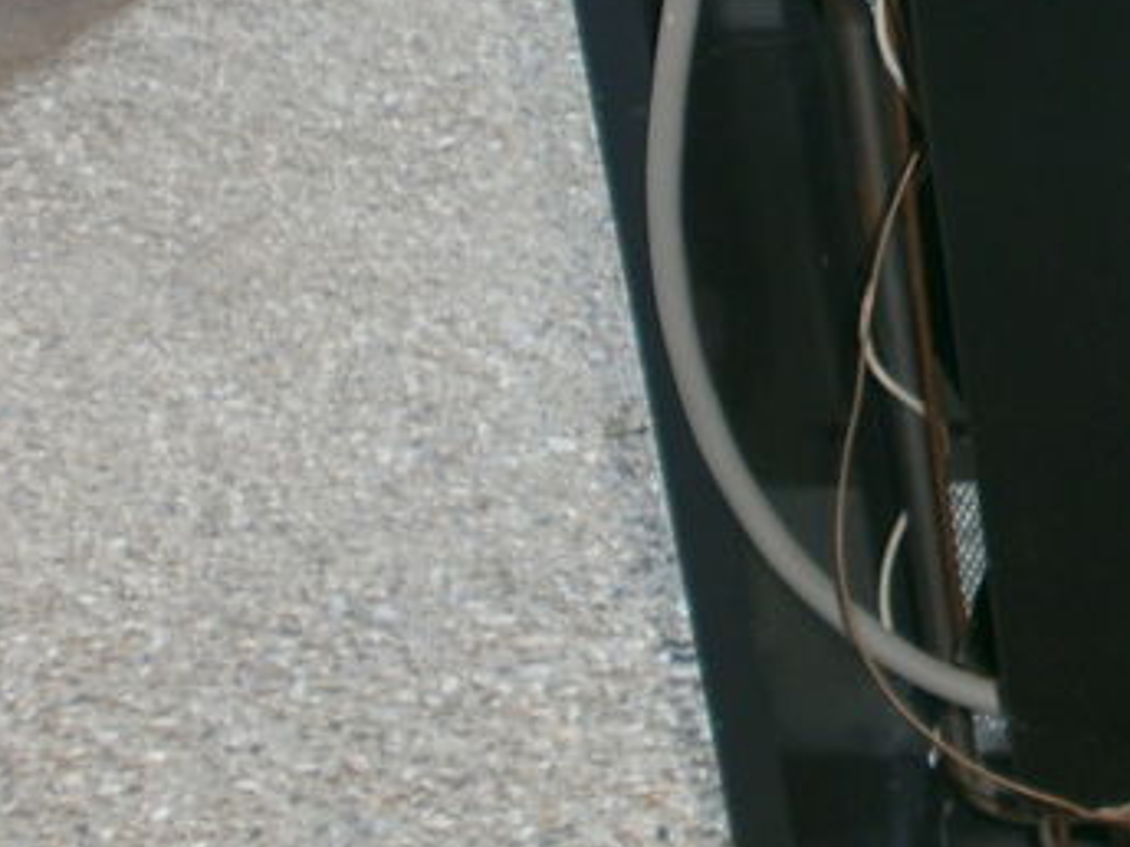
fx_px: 3036
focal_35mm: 93
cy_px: -23
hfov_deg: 19.0
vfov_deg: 15.6
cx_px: 1603
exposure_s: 1/30
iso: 100
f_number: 3.1
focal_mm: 5.8
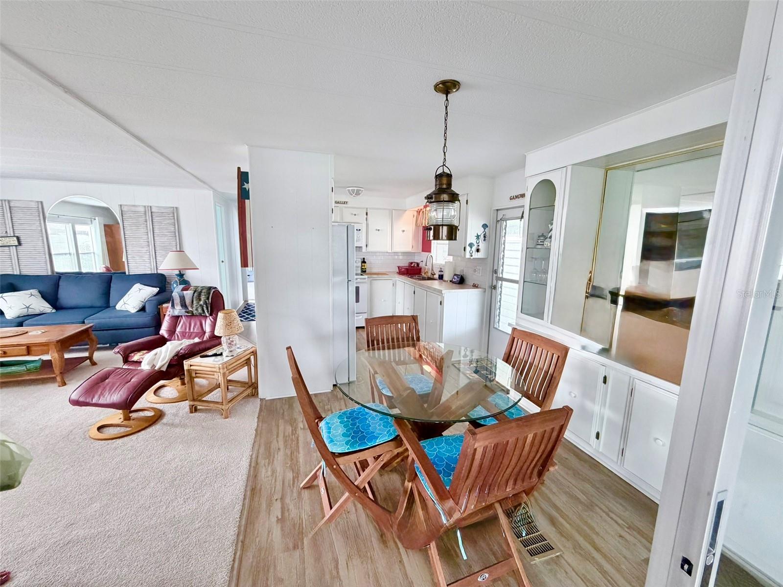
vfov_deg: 85.7
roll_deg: -1.4
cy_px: 294
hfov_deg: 102.1
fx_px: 317
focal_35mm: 14
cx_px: 392
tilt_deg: -9.0
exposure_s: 1/118
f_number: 2.2
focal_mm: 2.22
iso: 320
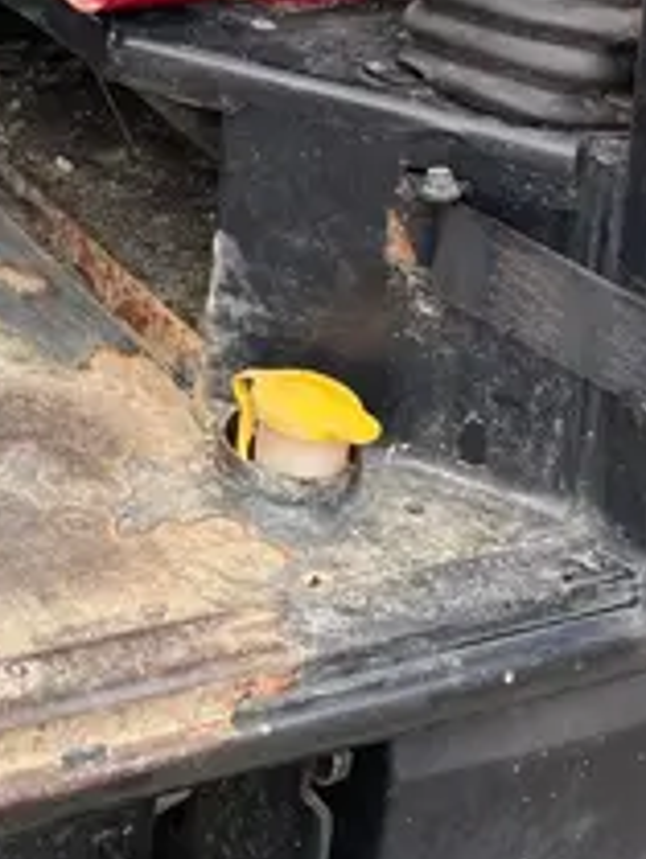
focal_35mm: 91
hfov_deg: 15.7
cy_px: -619
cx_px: -115
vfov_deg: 17.9
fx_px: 2262
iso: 40
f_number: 1.6
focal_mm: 4.2
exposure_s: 1/121
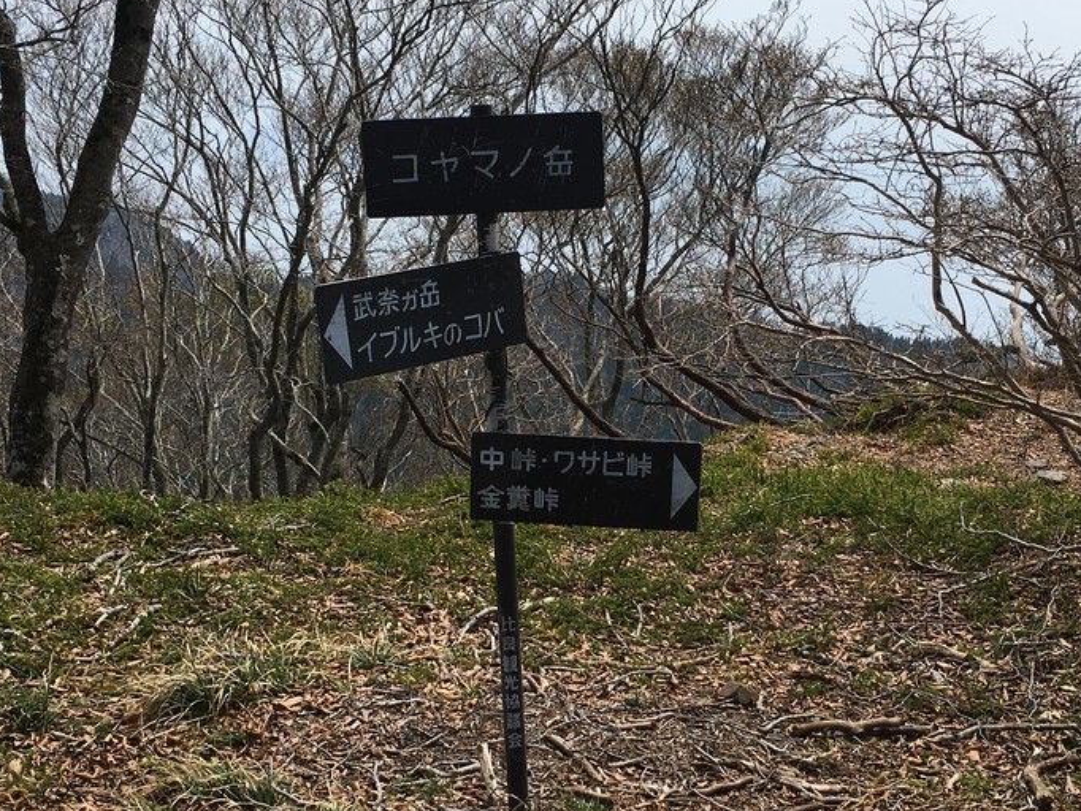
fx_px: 1593
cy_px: 491
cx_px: 540
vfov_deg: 28.5
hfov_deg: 37.5
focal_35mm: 51
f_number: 2.2
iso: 25
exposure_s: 1/1350
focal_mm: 4.15
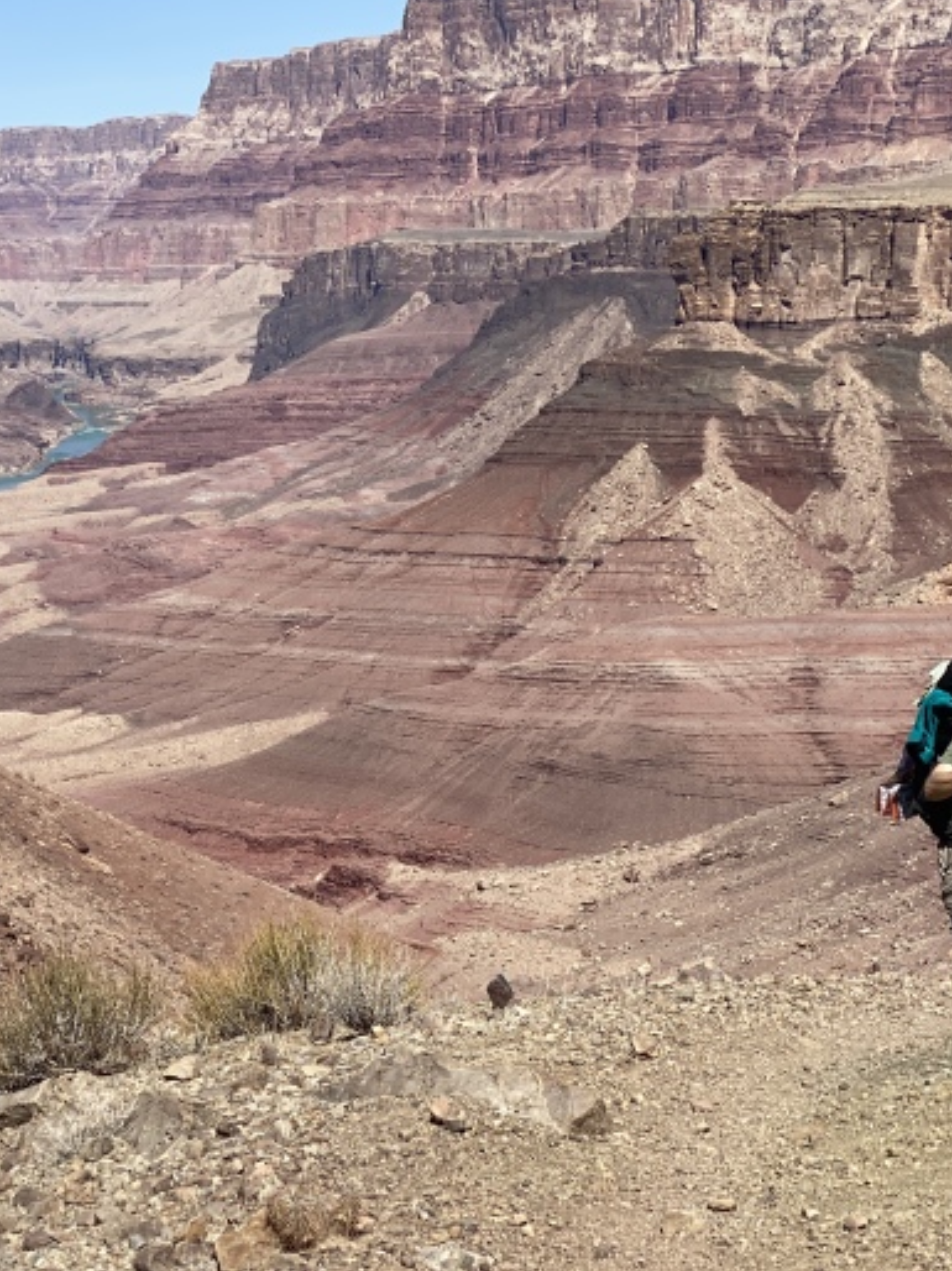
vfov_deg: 24.1
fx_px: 2973
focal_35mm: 81
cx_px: 289
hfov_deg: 18.1
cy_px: 631
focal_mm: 6
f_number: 2
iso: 20
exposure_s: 1/2398
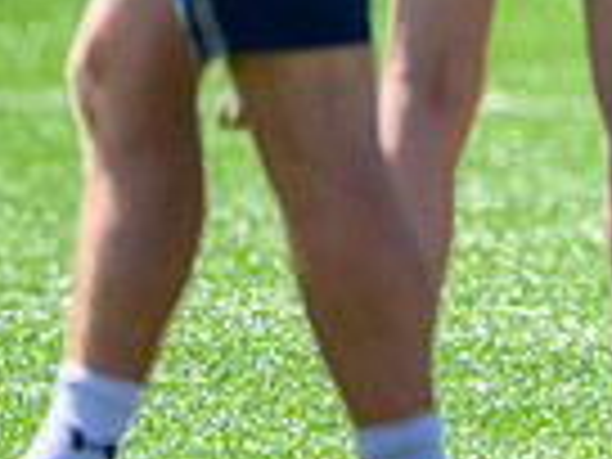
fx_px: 38577
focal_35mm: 2182
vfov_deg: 0.7
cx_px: 1431
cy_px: -355
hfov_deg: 0.9
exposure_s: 1/2000
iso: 250
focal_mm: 400
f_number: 3.2
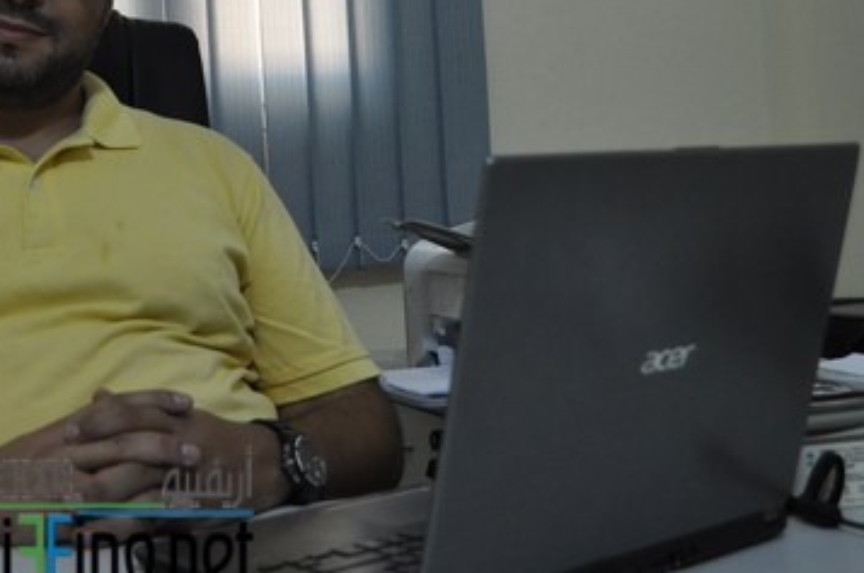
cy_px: 137
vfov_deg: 21.7
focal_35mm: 62
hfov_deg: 31.1
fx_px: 1483
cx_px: 99
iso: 800
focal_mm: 23
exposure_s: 1/60
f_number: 3.8
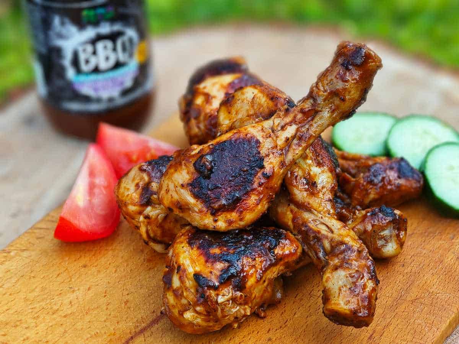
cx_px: 230
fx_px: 994
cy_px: 172
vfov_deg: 19.6
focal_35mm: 75
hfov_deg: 26.0
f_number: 2
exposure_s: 1/169
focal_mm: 7.06
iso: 50
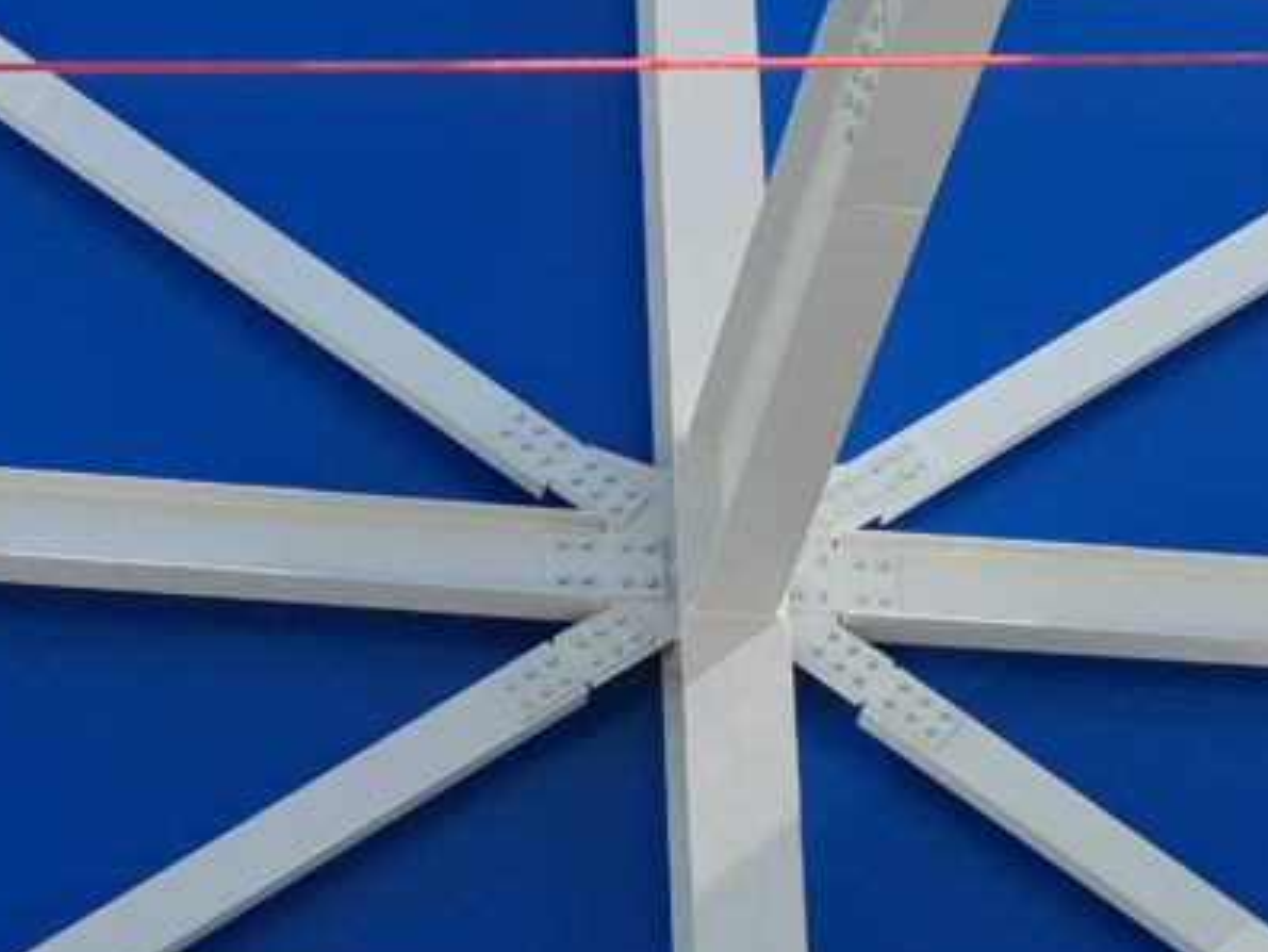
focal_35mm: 134
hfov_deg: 14.7
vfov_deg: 11.1
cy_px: 534
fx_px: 4910
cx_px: 776
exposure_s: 1/760
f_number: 2.1
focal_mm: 6
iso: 40
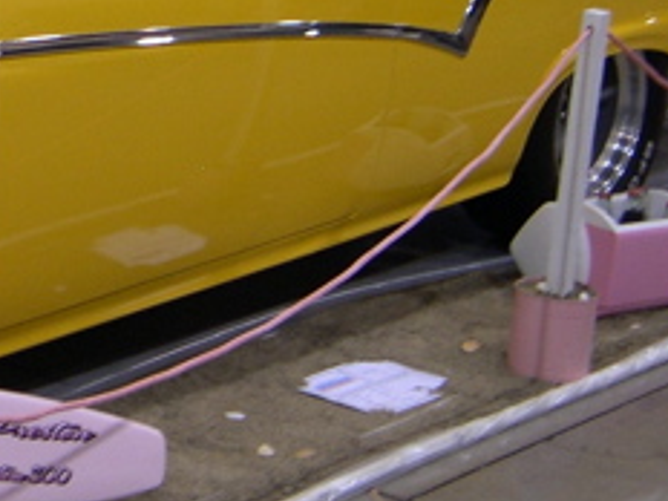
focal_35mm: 131
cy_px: -37
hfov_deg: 14.2
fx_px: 2528
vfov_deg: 11.2
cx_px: -302
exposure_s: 1/37.7
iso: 100
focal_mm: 8
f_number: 2.8
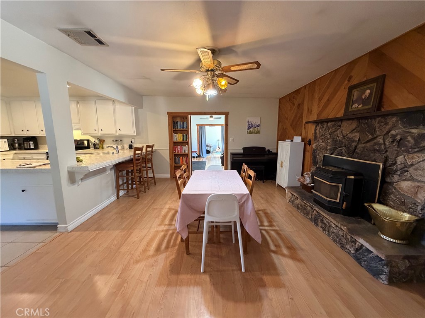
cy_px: 159
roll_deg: +0.1
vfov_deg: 85.7
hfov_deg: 102.1
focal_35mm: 14
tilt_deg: -9.1
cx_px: 212
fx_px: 172
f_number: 2.2
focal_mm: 2.22
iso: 640
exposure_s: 1/60
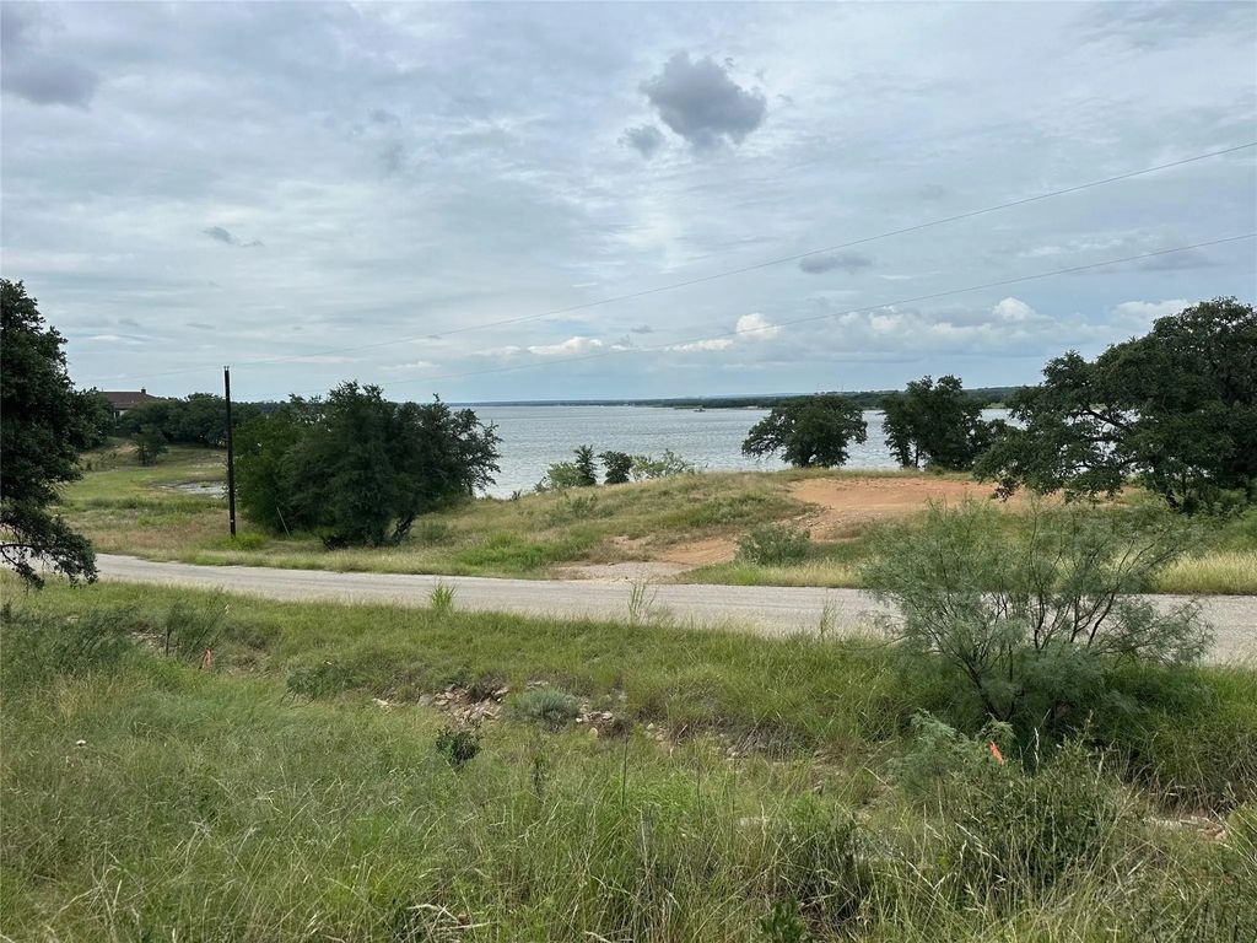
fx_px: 872
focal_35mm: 24
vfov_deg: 56.8
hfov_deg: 71.6
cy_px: 472
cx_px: 628
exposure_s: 1/4348
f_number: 1.78
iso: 80
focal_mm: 6.86
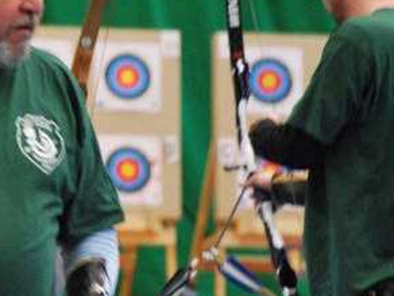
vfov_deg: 3.5
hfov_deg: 4.6
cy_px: 128
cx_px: 46
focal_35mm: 427
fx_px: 4861
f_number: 5.6
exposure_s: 1/40
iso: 1600
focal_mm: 135
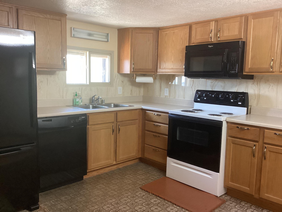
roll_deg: -1.2
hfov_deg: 58.4
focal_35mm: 31
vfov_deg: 45.4
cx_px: 141
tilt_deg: -8.8
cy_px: 106
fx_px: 253
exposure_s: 1/60
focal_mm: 3.3
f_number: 2.4
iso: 320
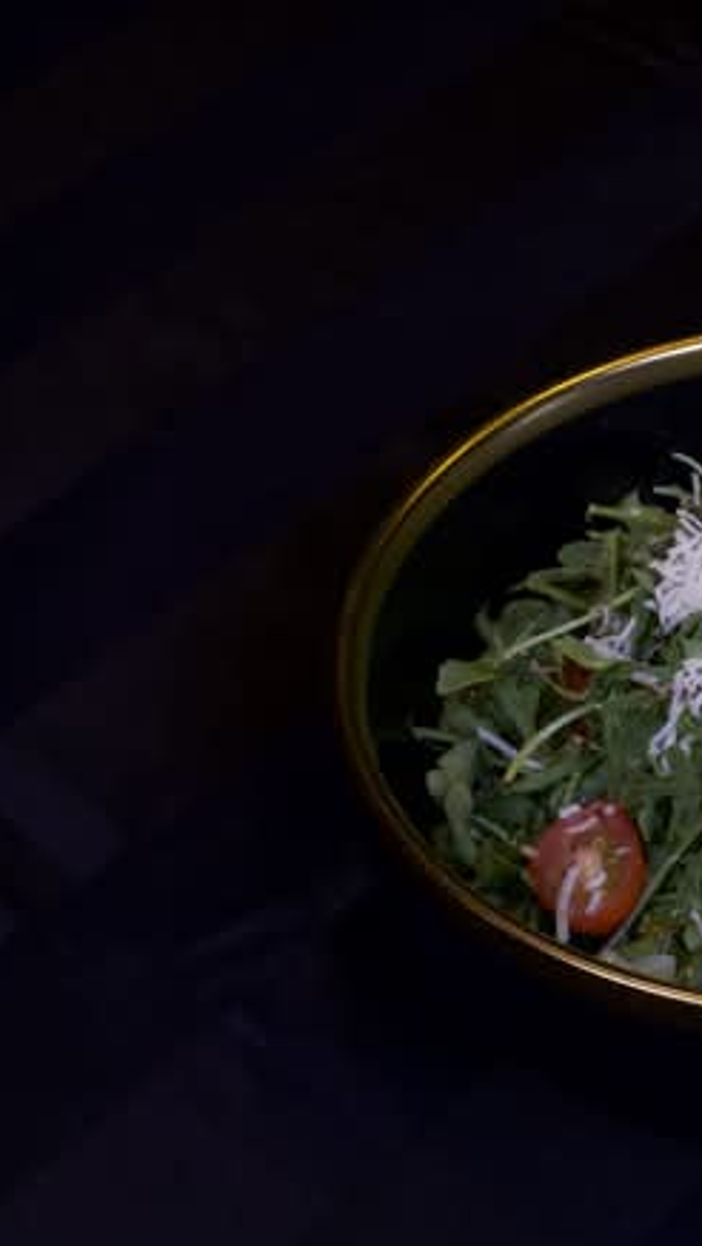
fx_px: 2613
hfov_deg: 14.8
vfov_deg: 26.8
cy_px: 624
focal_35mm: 79
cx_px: 818
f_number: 11
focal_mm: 50
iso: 100
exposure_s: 1/3
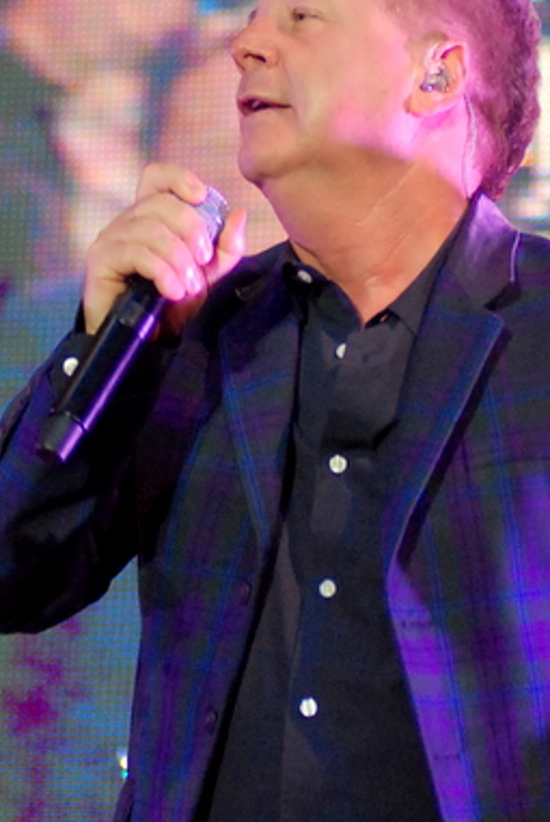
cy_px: 470
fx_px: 5188
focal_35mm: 227
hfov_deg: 6.1
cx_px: 415
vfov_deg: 9.1
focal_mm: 80
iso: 1400
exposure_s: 1/400
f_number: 2.8
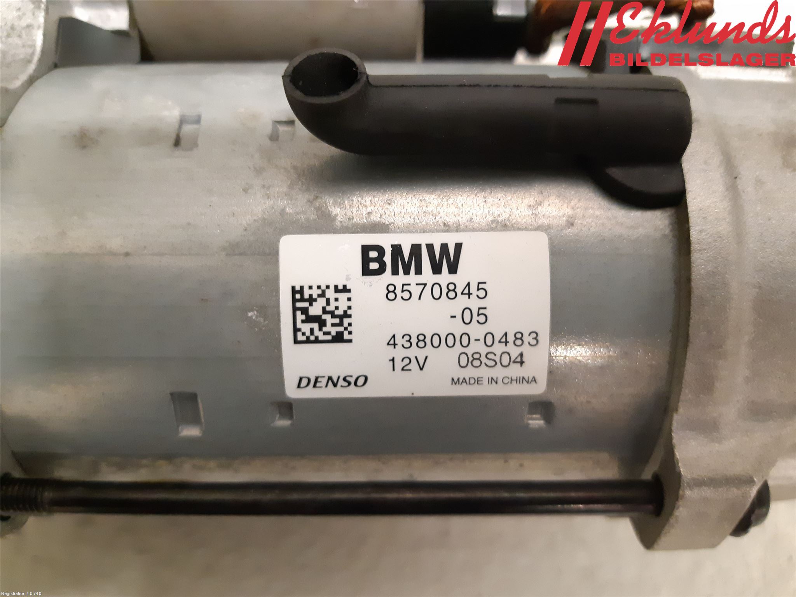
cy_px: 298
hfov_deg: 67.3
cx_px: 398
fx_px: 598
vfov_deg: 53.1
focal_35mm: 26
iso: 500
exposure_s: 1/25
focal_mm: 3.93
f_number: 1.7
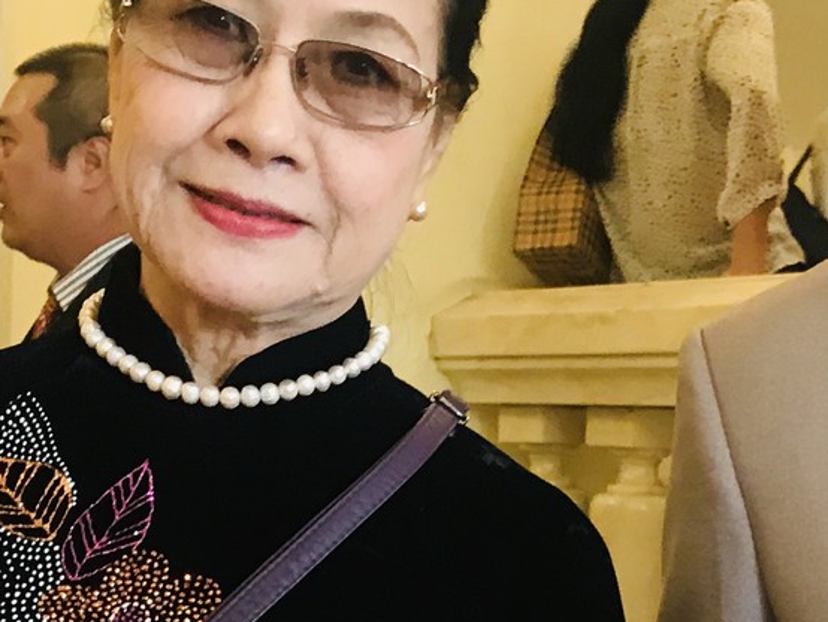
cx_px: 659
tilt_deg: -2.8
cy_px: 628
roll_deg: -1.8
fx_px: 2417
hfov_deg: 19.3
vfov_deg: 14.4
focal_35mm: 101
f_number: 1.8
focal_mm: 3.99
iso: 64
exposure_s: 1/17
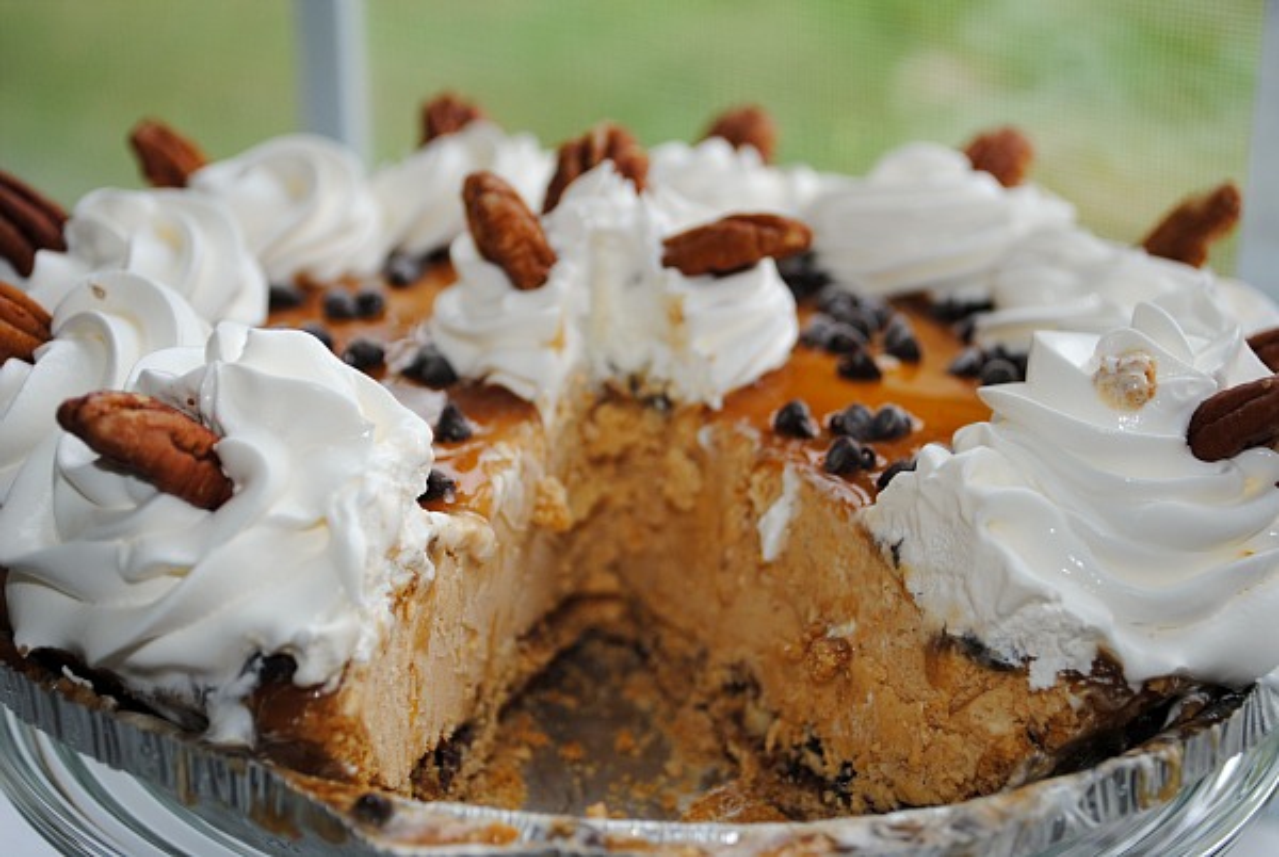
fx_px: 2135
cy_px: 428
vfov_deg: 22.7
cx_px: 640
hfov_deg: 33.4
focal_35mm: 60
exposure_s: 1/60
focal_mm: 40
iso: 140
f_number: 5.3
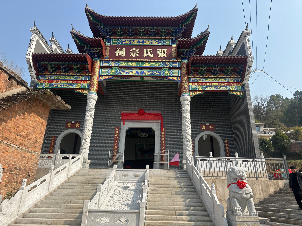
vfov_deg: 56.8
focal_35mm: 24
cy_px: 113
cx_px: 151
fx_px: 209
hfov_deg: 71.6
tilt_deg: +22.6
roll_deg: -2.3
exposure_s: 1/3472
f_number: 1.78
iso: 80
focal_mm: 6.86
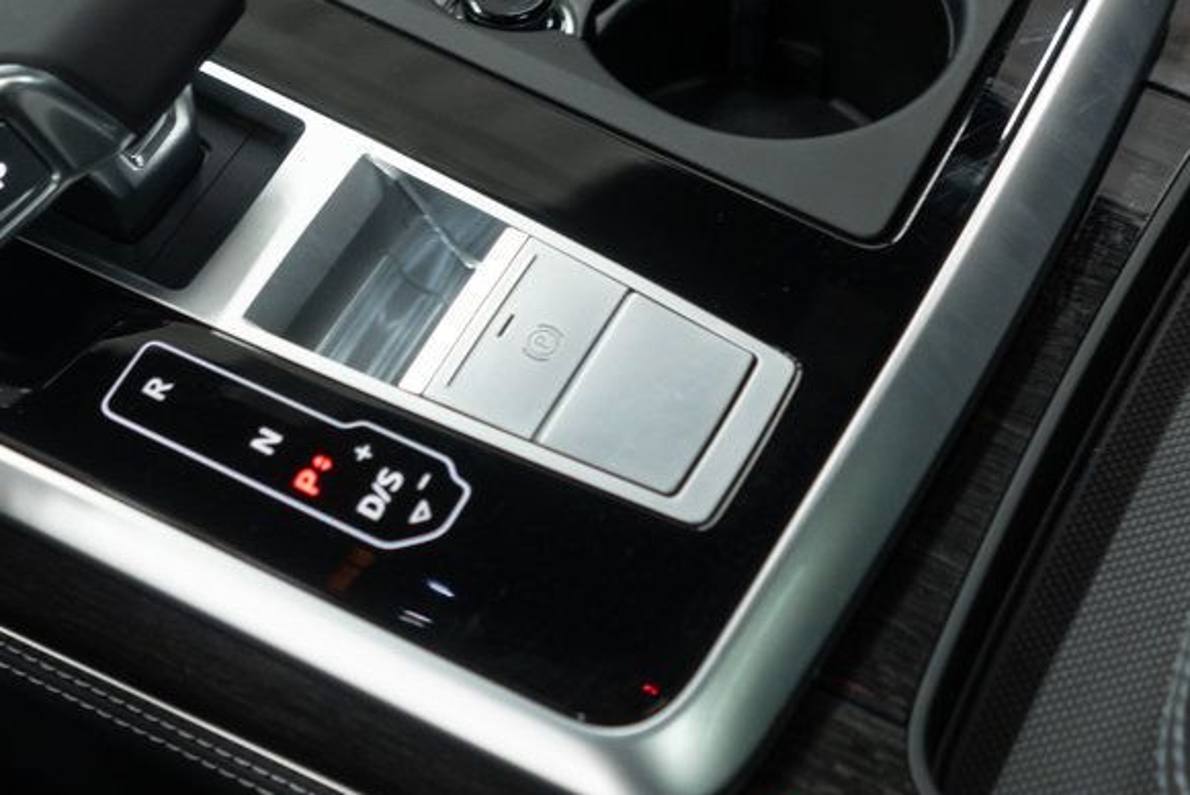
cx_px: 242
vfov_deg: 18.3
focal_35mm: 74
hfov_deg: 26.8
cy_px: 140
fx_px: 2447
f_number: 3.2
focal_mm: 28
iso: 800
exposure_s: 1/50
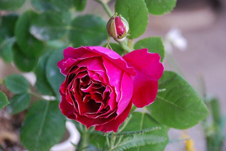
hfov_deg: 13.0
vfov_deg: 8.7
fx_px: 989
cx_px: 113
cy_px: 76
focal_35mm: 158
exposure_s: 1/60
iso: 400
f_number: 5.6
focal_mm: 105
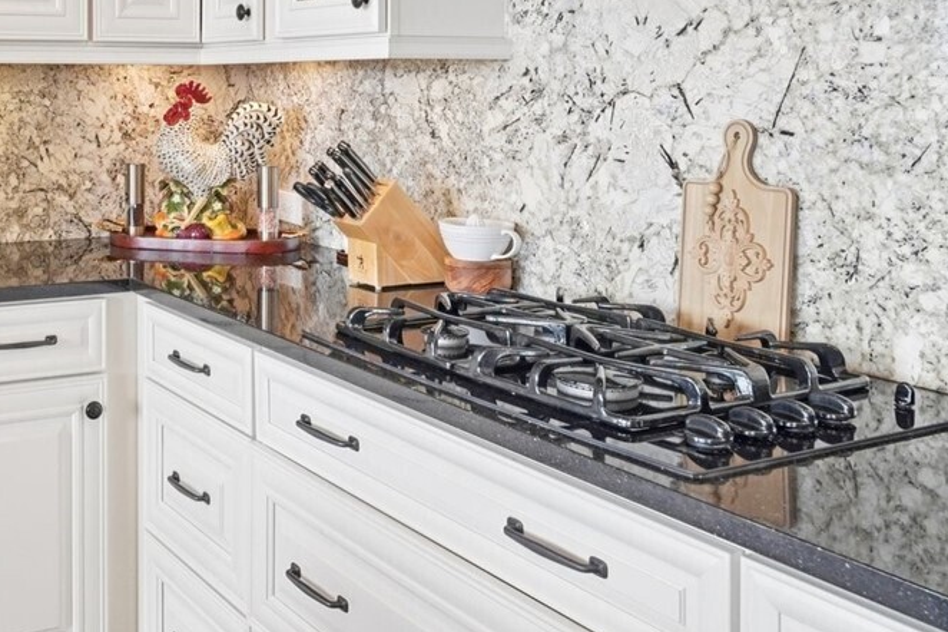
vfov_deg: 31.6
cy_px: 105
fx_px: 1079
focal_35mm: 41
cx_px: 147
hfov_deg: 44.3
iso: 1600
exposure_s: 1/100
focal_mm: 16
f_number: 8
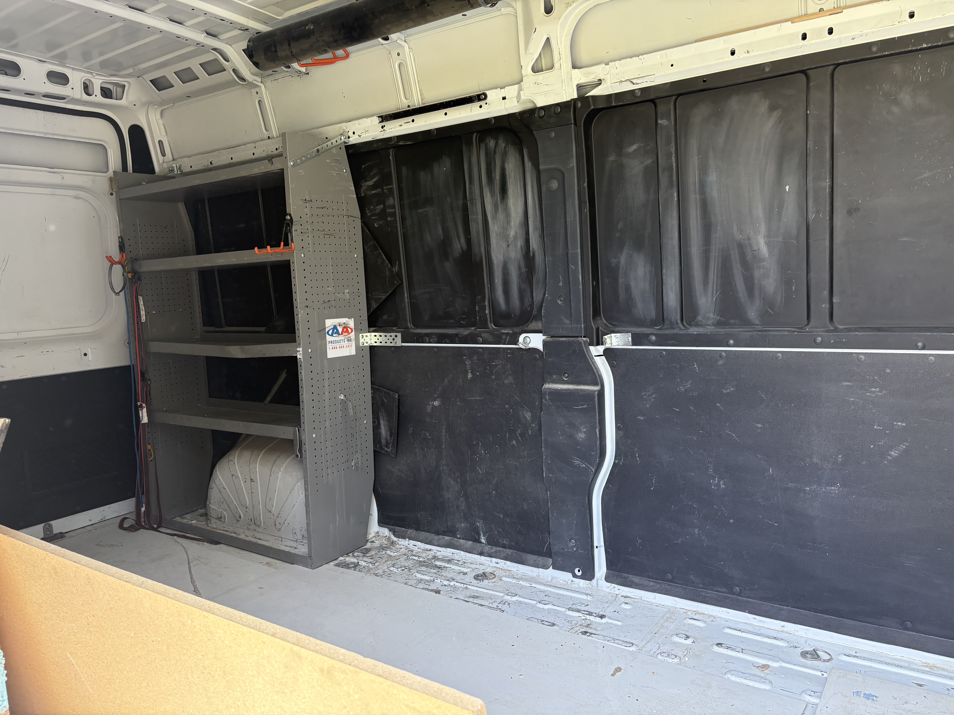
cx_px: 477
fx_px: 717
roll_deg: +1.6
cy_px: 358
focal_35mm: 26
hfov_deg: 67.3
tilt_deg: -8.1
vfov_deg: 53.1
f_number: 1.6
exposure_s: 1/174
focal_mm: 5.96
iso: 125
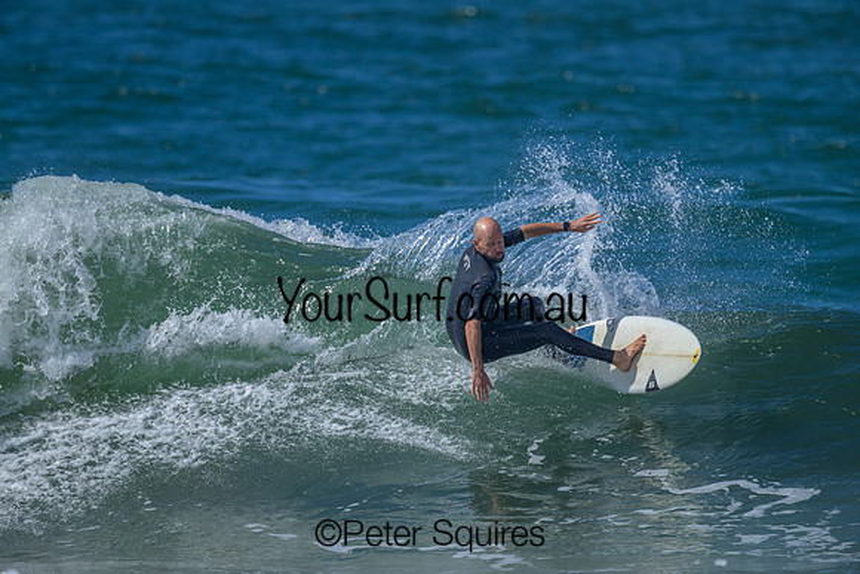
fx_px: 26761
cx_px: 430
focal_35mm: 1120
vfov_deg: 1.2
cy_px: 287
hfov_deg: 1.8
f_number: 9
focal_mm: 1120
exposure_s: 1/4000
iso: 1250
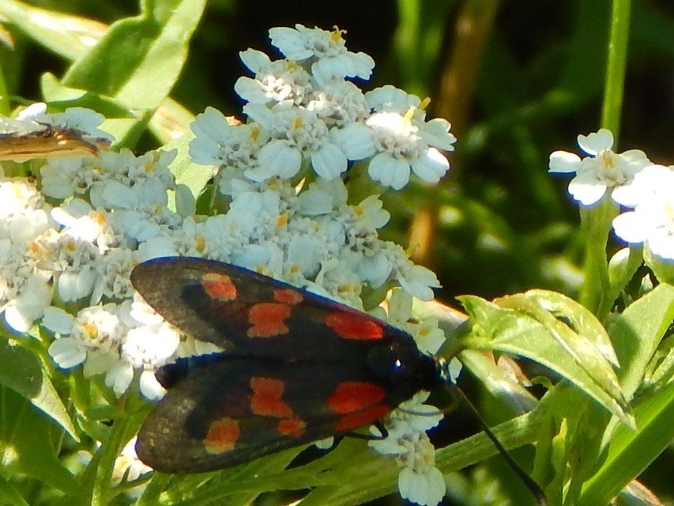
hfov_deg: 10.9
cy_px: 253
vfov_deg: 8.2
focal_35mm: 182
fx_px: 3544
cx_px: 337
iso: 125
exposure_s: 1/250
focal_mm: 32.8
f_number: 5.3
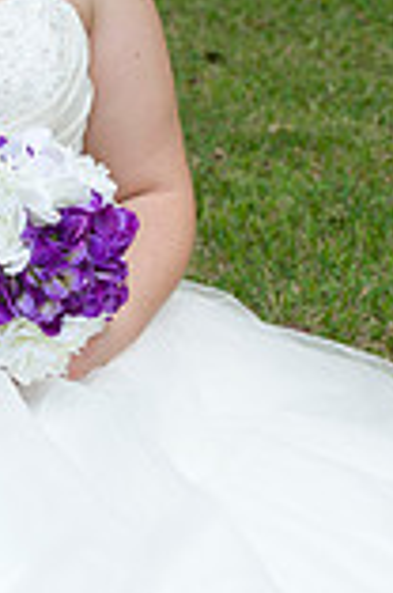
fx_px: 5181
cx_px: 9
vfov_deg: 6.6
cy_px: 325
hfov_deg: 4.3
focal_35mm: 315
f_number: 6.3
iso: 320
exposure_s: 1/160
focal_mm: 110
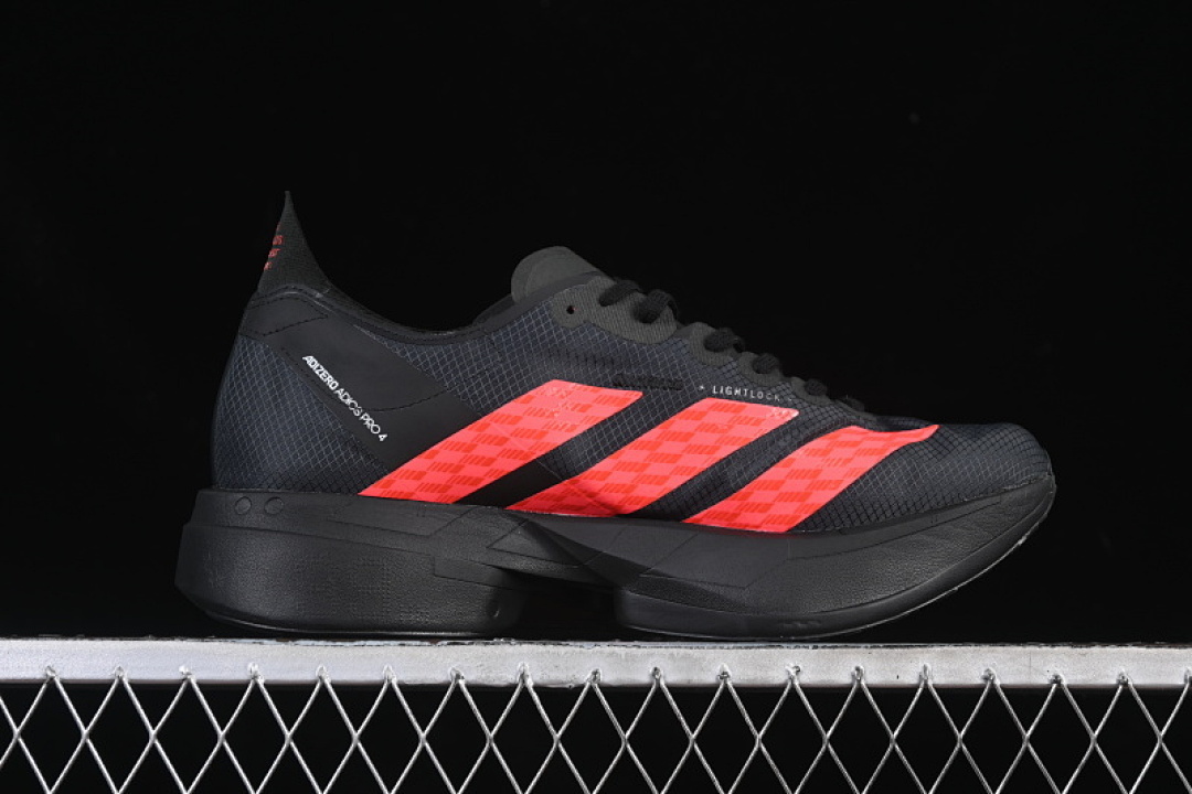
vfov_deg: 18.2
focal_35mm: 75
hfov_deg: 27.0
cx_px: 596
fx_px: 2483
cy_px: 397
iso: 160
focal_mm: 50
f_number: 6.3
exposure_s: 1/50
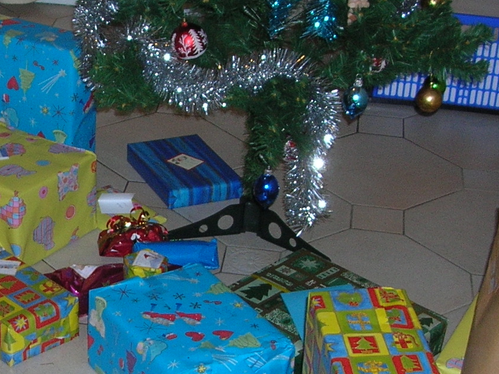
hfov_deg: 20.4
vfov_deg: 15.5
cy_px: 280
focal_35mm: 95
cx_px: 89
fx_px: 1368
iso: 66
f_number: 2.8
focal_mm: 5.8
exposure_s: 1/60.1
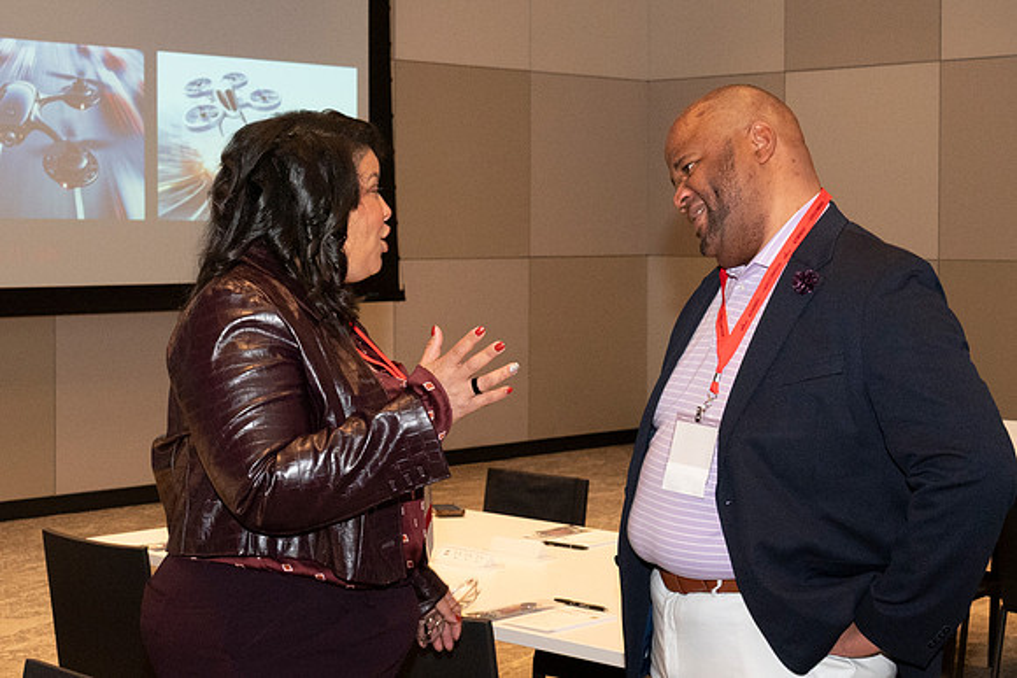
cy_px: 272
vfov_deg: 21.3
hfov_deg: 31.4
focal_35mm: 64
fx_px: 1804
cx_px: 393
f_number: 9
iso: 2500
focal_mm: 35
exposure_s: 1/80
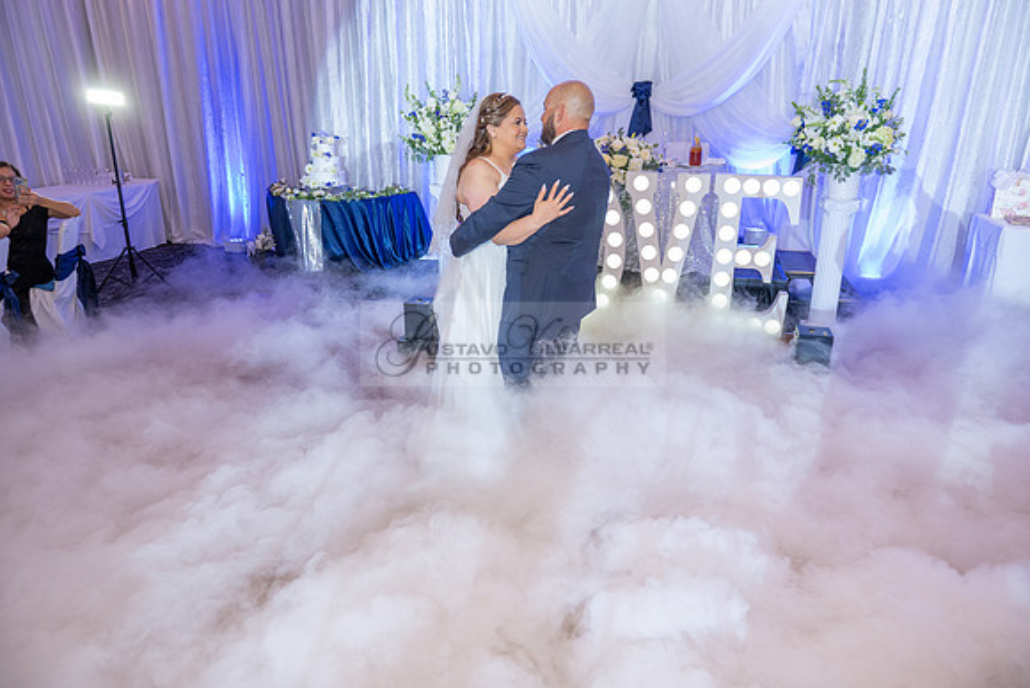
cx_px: 515
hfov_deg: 73.7
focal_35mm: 24
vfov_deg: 53.2
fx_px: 687
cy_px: 344
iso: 1600
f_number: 3.5
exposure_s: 1/160
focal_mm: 24
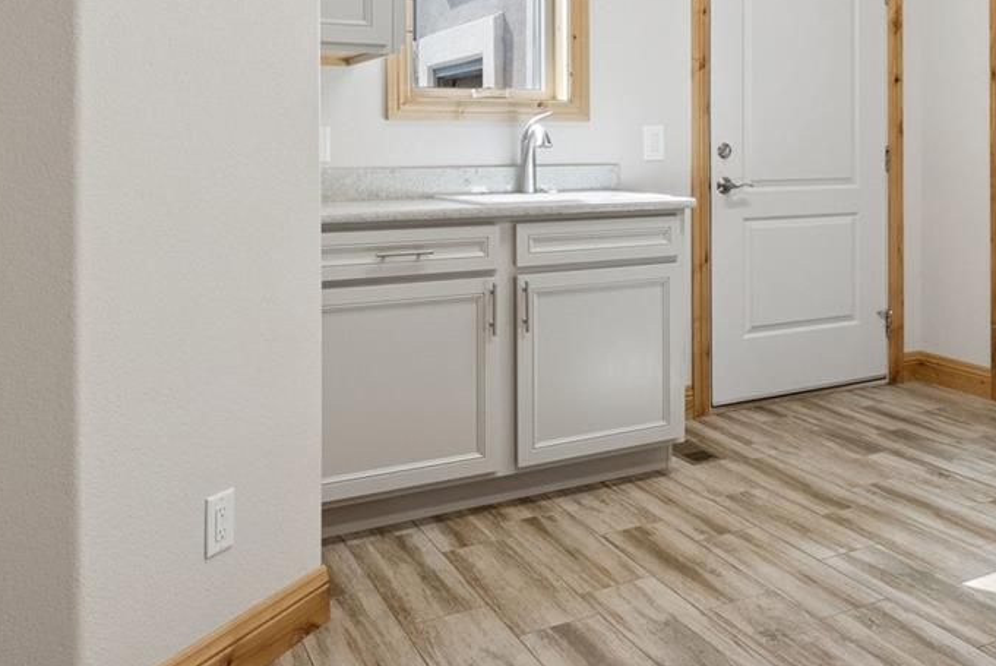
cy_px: 148
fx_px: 1052
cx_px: 811
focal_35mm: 38
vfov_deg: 34.2
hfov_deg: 47.6
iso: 640
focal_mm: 16
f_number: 9
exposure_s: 1/80
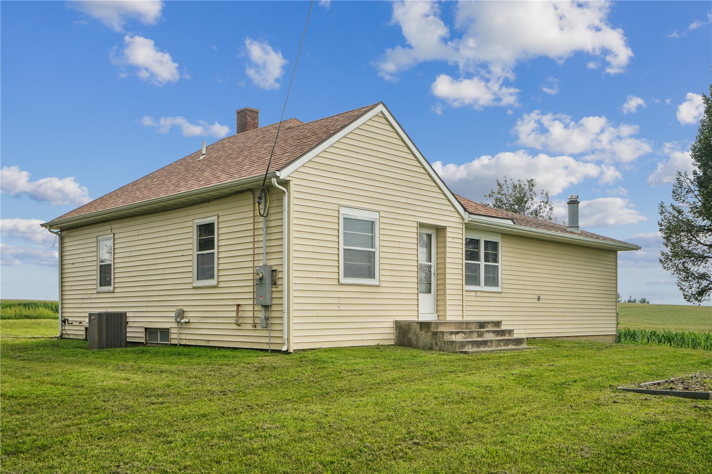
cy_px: 237
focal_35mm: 35
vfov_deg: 37.8
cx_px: 356
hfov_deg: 54.4
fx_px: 692
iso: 400
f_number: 10
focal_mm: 35
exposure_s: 1/200
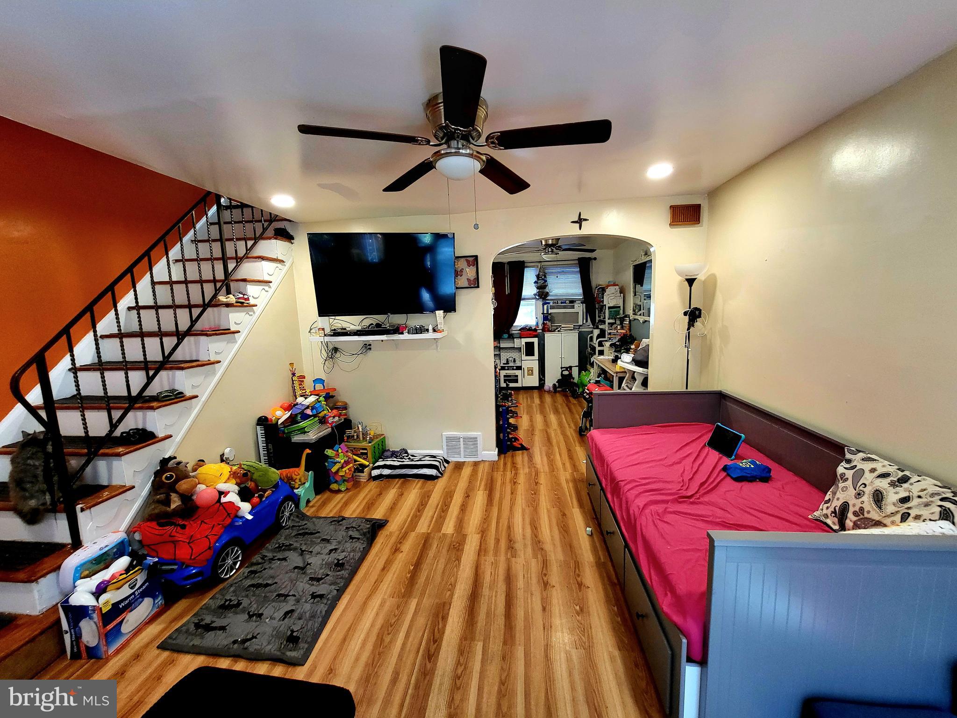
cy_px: 359
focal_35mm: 13
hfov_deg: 106.2
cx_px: 478
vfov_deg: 89.9
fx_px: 359
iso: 320
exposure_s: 1/60.2
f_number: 2.2
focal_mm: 1.74
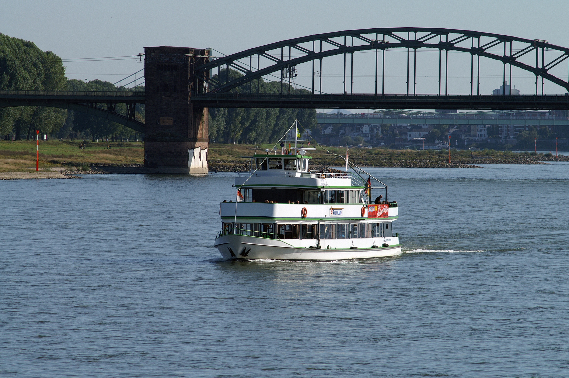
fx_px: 4974
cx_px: 284
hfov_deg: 6.5
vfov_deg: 4.4
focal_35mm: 315
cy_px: 189
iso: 100
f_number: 11
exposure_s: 1/250
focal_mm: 210
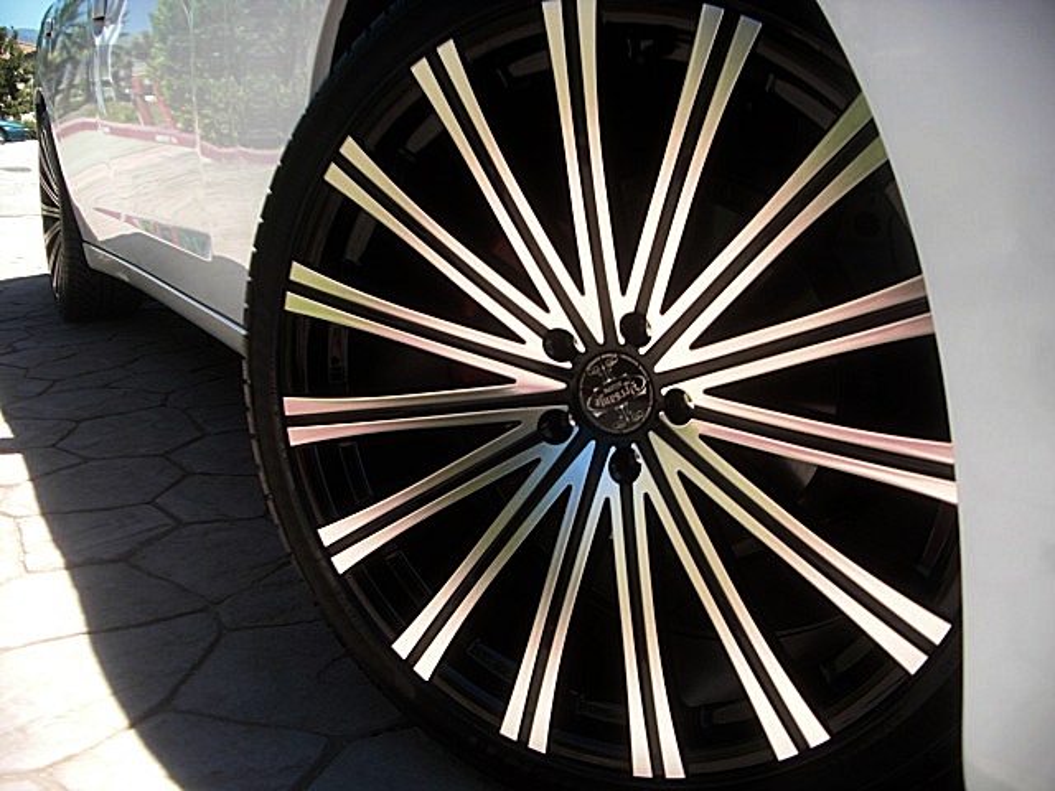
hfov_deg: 51.4
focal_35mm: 36
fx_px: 1097
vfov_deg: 39.7
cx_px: 528
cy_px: 396
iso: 50
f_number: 2.8
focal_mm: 6.3
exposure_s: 1/250
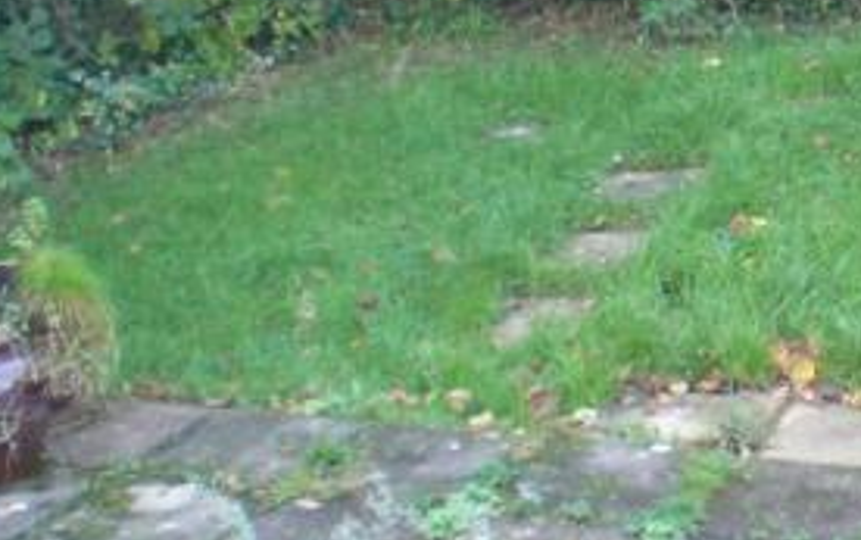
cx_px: 891
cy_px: -67
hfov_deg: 23.2
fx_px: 1996
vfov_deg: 15.0
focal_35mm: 85
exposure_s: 1/60
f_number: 3.1
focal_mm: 6.3
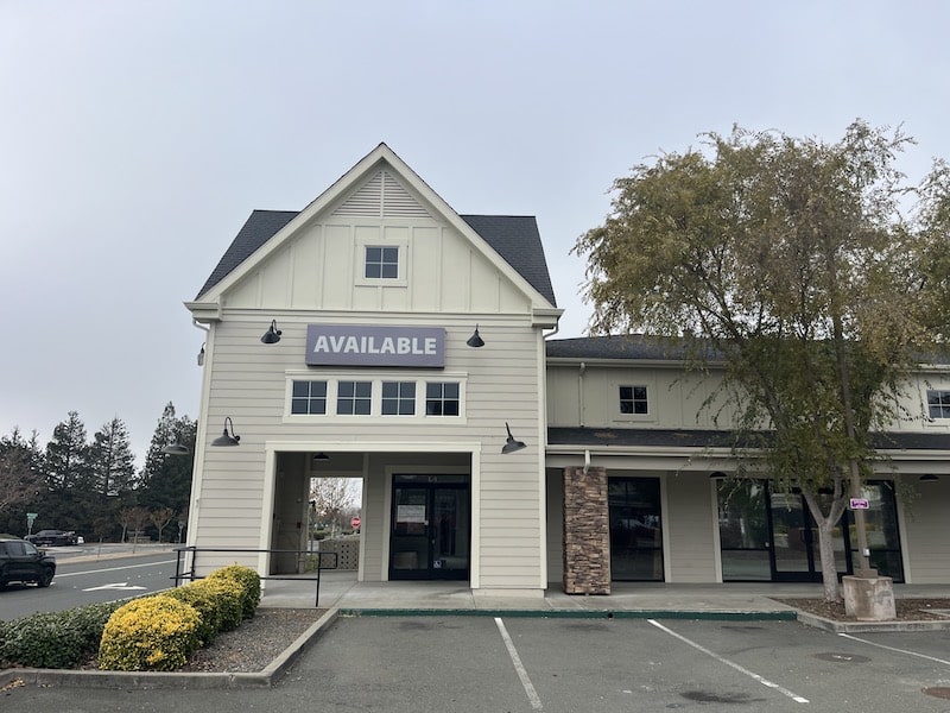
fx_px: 714
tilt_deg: +12.4
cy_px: 356
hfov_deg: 67.3
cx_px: 475
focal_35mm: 26
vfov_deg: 53.1
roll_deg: +0.3
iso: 50
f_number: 1.6
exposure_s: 1/2101
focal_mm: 5.1
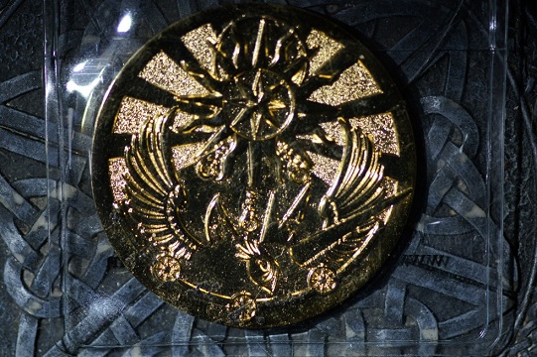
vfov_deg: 9.1
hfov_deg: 13.7
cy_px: 178
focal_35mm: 150
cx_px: 268
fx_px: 2236
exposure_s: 1/160
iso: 320
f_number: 2.8
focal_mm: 100
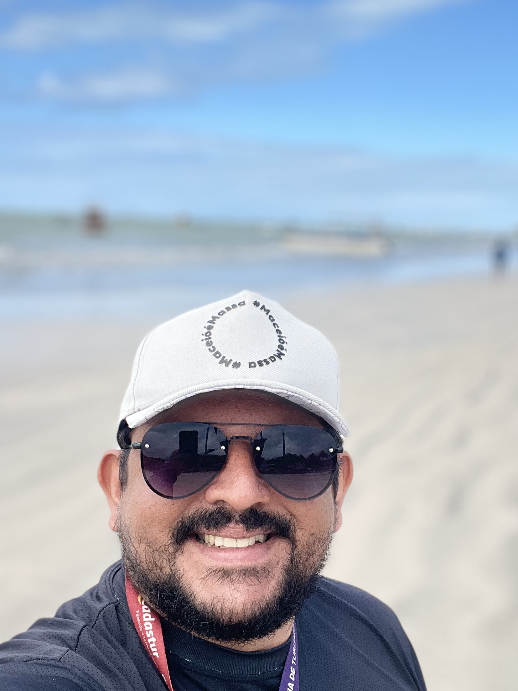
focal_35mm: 42
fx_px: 838
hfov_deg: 34.3
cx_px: 293
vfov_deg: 44.7
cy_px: 382
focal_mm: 2.71
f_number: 2.2
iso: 32
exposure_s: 1/1018
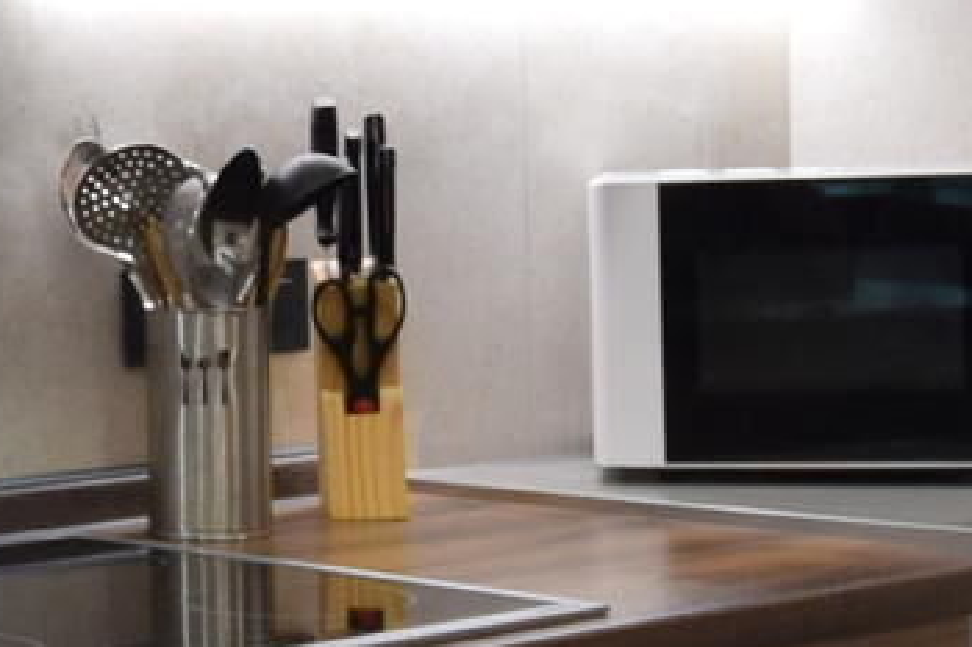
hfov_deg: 18.5
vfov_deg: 13.2
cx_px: -264
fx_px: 2780
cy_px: 144
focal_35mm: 103
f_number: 4.5
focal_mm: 10
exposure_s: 1/80
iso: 400
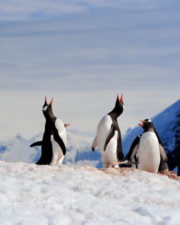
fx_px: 1510
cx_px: 90
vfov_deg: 8.5
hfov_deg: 6.8
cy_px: 114
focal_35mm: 227
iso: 400
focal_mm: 200
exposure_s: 1/640
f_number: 11
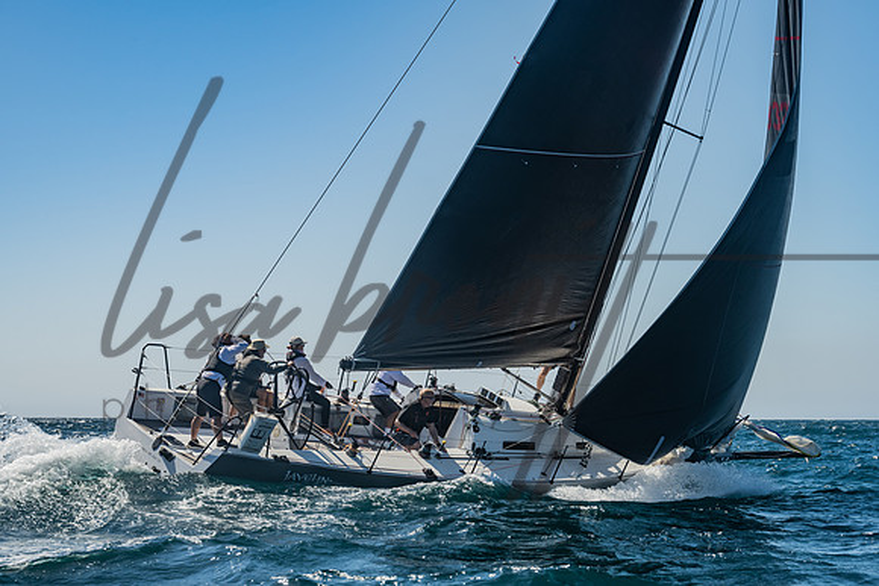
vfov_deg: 15.7
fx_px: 2132
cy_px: 328
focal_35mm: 87
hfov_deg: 23.3
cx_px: 451
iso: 160
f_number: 6.3
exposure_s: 1/500
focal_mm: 75
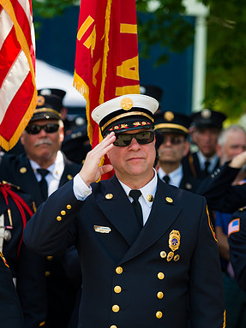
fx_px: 1545
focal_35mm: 163
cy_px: 164
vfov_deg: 12.1
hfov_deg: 9.1
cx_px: 114
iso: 200
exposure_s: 1/1600
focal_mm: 112
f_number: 3.2
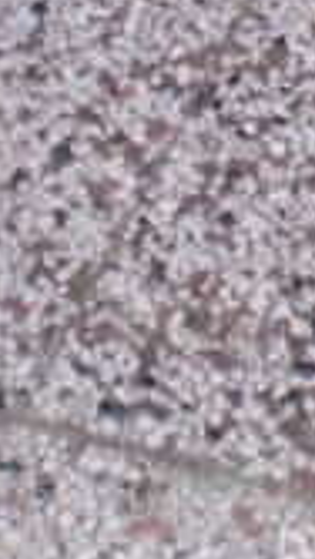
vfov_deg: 13.6
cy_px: -234
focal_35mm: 150
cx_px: 499
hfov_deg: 7.9
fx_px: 2226
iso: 125
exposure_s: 1/30
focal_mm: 6.3
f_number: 3.1
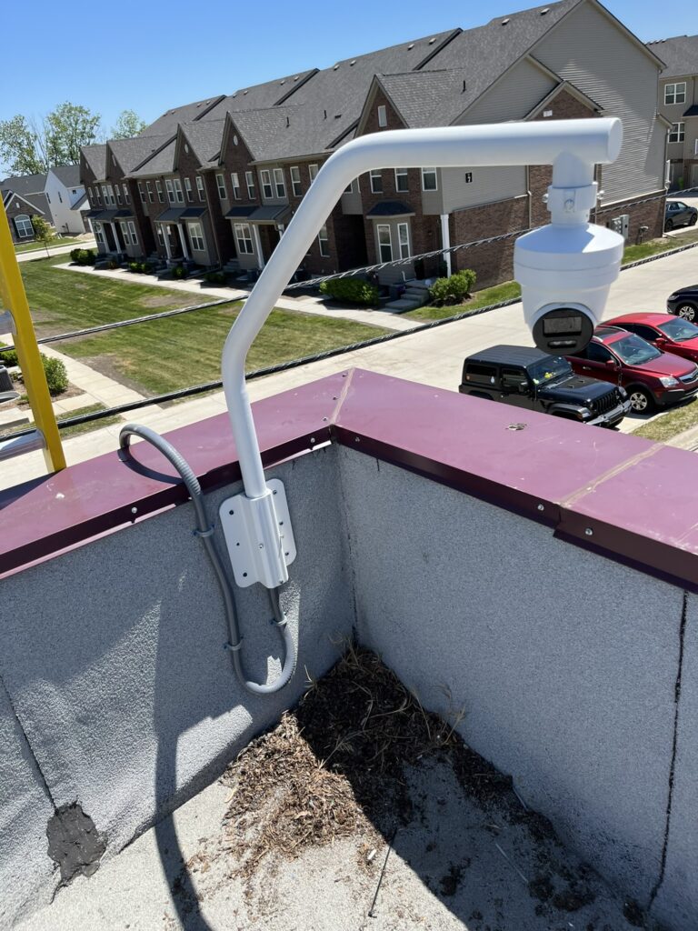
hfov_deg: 53.1
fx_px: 699
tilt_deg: -25.2
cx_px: 349
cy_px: 466
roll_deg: +8.4
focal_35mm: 26
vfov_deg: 67.3
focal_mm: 5.1
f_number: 1.6
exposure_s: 1/2463
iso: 50
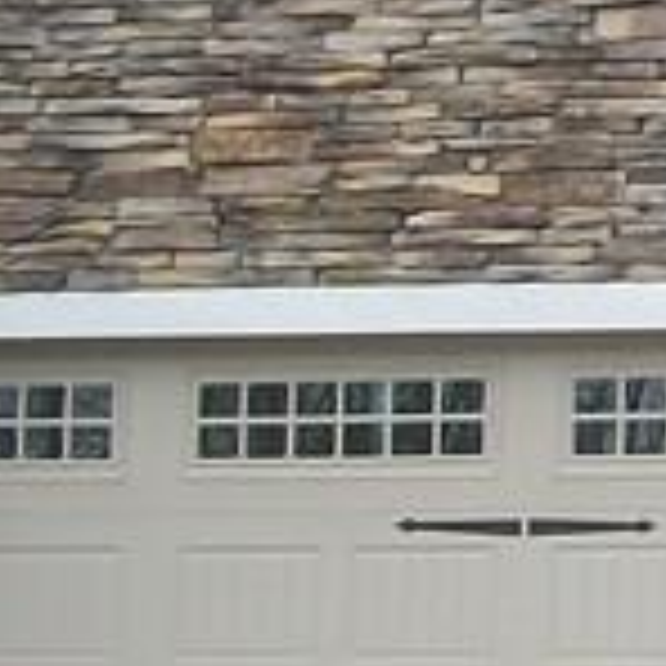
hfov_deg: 8.0
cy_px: 22
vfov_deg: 8.9
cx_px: 1832
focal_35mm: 196
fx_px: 4266
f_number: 5.5
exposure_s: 1/200
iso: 80
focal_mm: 5.7
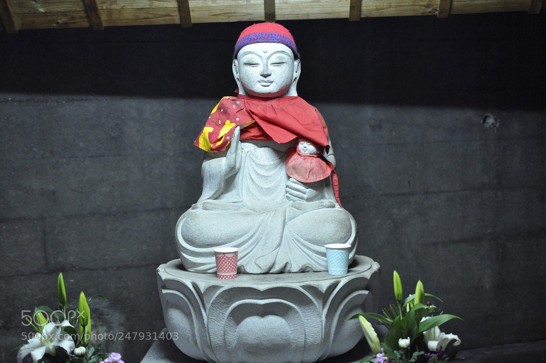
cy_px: 182
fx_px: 909
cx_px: 273
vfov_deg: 22.6
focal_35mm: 60
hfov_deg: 33.4
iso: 2500
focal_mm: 40
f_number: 3.5
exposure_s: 1/30
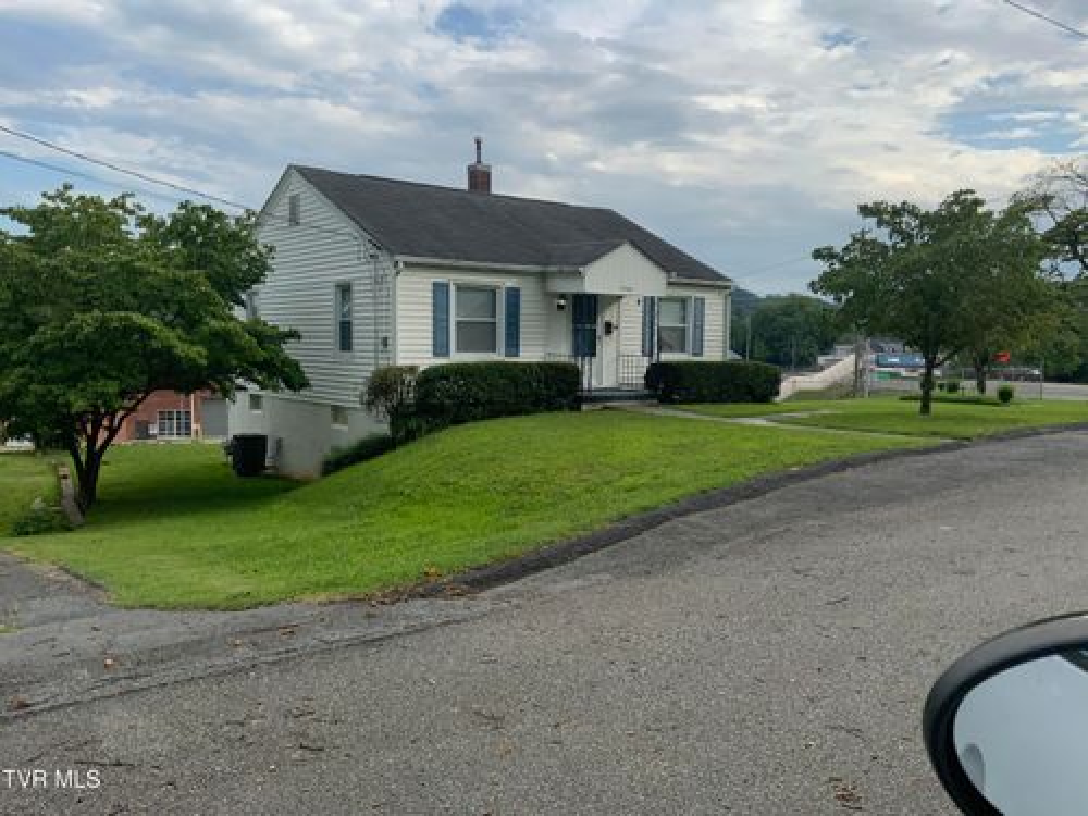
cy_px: 408
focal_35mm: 29
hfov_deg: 61.7
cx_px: 544
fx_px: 911
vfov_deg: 48.2
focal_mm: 3
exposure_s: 1/1786
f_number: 1.8
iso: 16
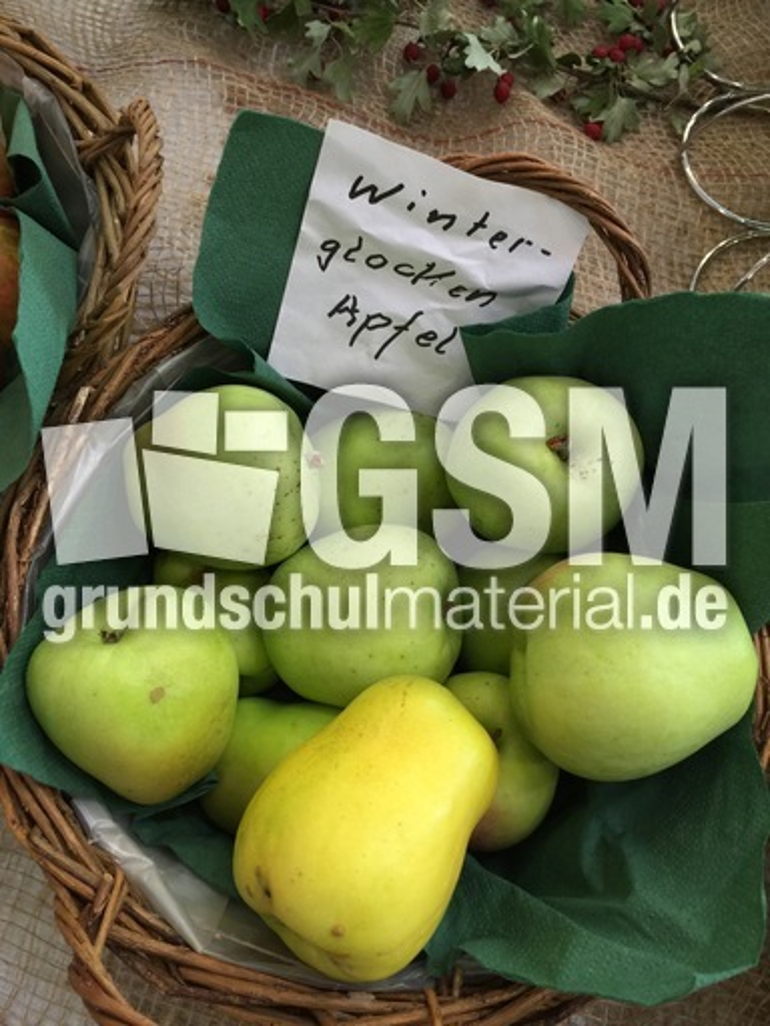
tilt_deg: -68.3
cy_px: 513
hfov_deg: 48.2
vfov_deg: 61.7
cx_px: 385
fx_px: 860
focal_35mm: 29
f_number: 2.2
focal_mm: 4.15
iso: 32
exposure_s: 1/15
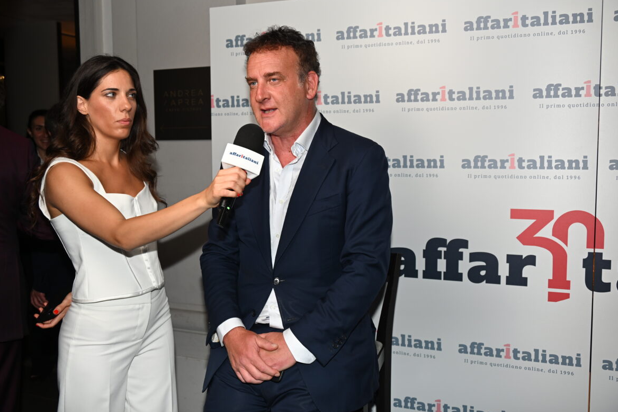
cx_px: 308
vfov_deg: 36.9
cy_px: 201
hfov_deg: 53.1
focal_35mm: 36
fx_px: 618
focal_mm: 35
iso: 400
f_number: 4.8
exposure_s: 1/200
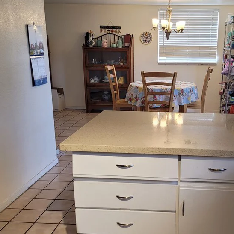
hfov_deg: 38.4
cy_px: 129
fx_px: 329
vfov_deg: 39.1
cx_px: 170
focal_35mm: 43
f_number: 1.8
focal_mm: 5.4
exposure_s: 1/120
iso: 125
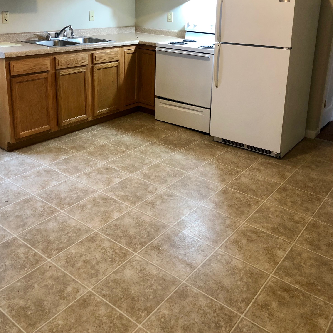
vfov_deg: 47.5
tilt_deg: -17.5
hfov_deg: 48.4
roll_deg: -1.6
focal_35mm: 34
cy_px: 105
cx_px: 163
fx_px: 370
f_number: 1.8
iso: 64
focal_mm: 3.99
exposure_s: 1/15
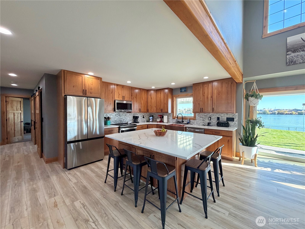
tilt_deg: -1.4
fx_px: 123
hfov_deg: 102.1
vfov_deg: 85.7
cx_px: 152
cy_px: 114
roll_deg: +0.2
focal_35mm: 14
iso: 250
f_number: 2.2
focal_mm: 2.22
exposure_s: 1/120
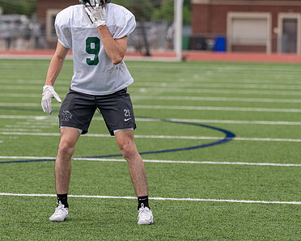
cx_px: 84
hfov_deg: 8.3
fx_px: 2077
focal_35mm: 233
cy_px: 78
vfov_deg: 6.6
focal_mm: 118
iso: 125
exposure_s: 1/2500
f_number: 2.8
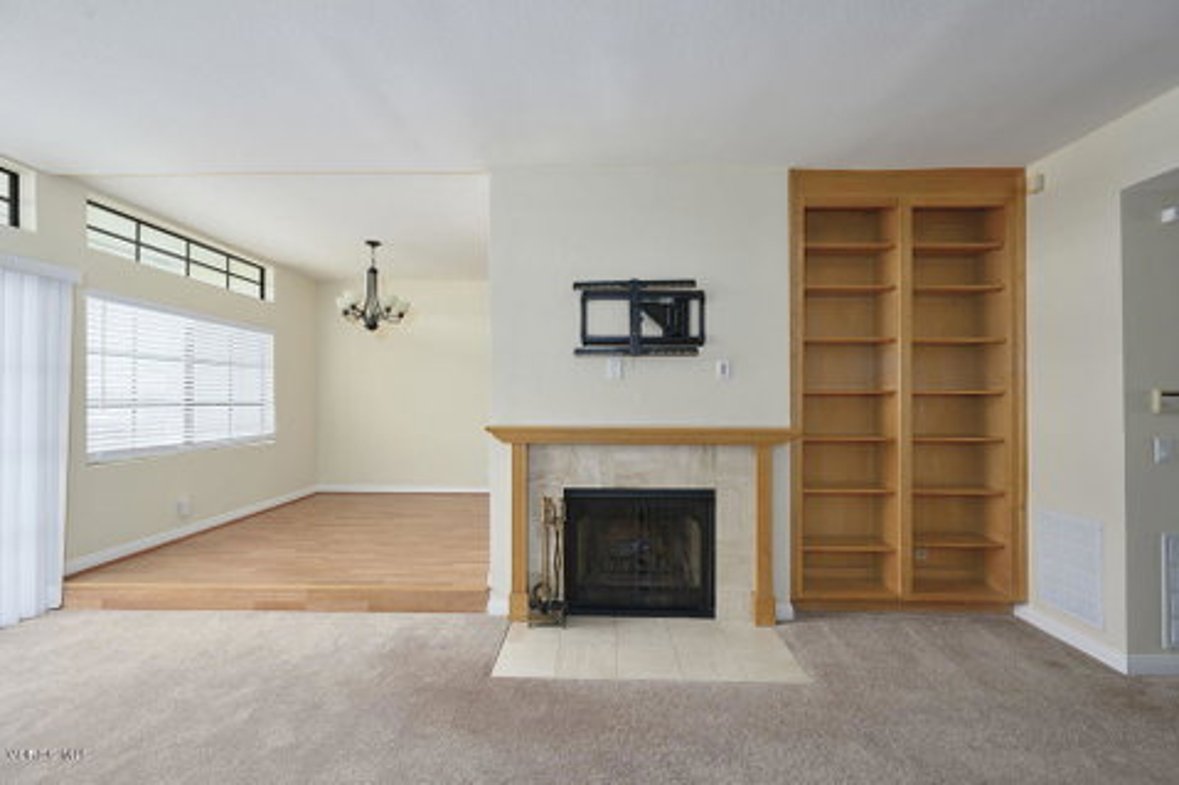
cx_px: 590
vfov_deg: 81.2
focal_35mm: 14
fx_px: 458
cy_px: 392
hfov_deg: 104.3
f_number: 7.1
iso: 400
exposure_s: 1/8
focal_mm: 14
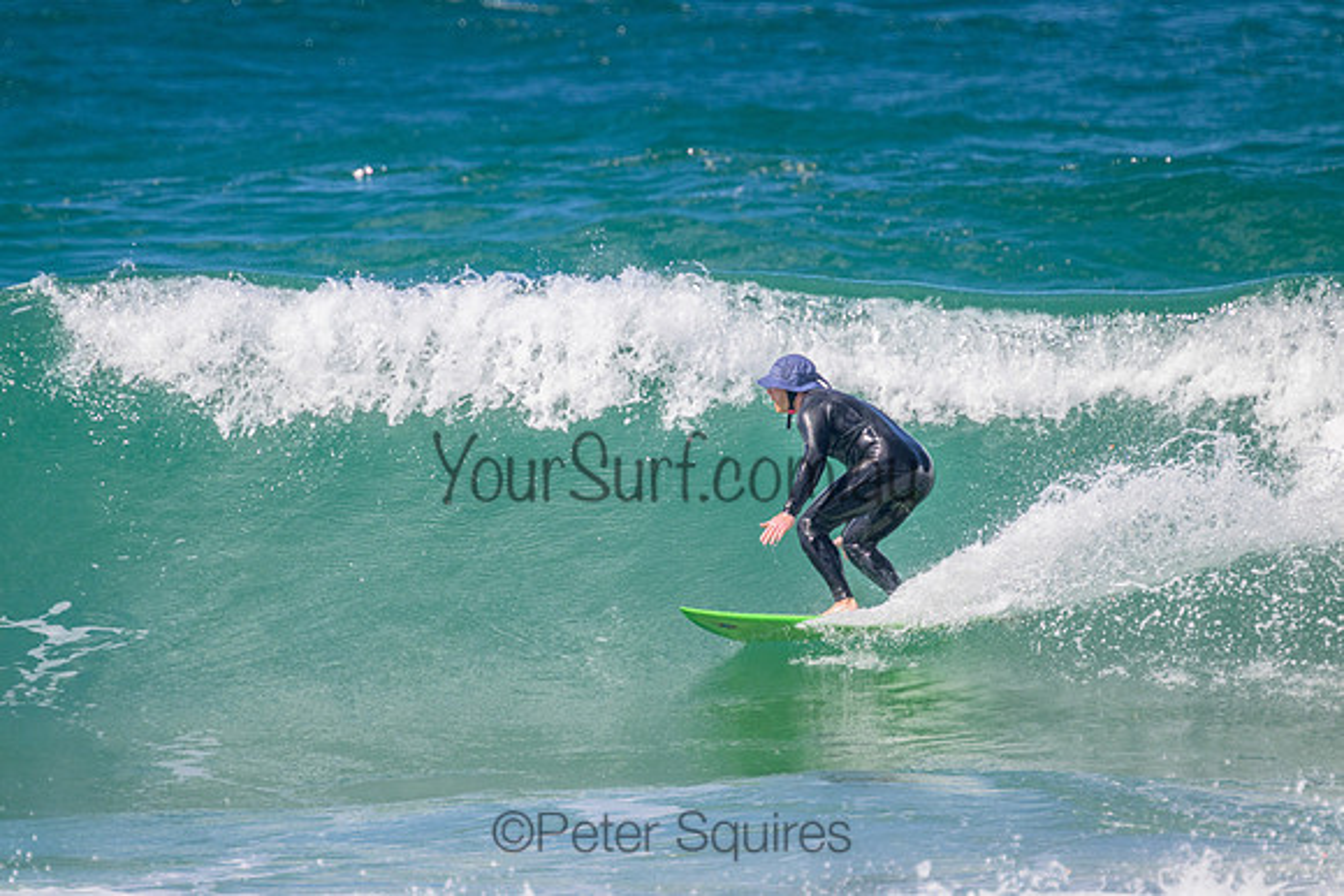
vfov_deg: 1.7
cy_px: 448
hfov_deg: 2.6
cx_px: 672
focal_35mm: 800
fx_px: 29872
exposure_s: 1/1600
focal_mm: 800
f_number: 11
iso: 1000
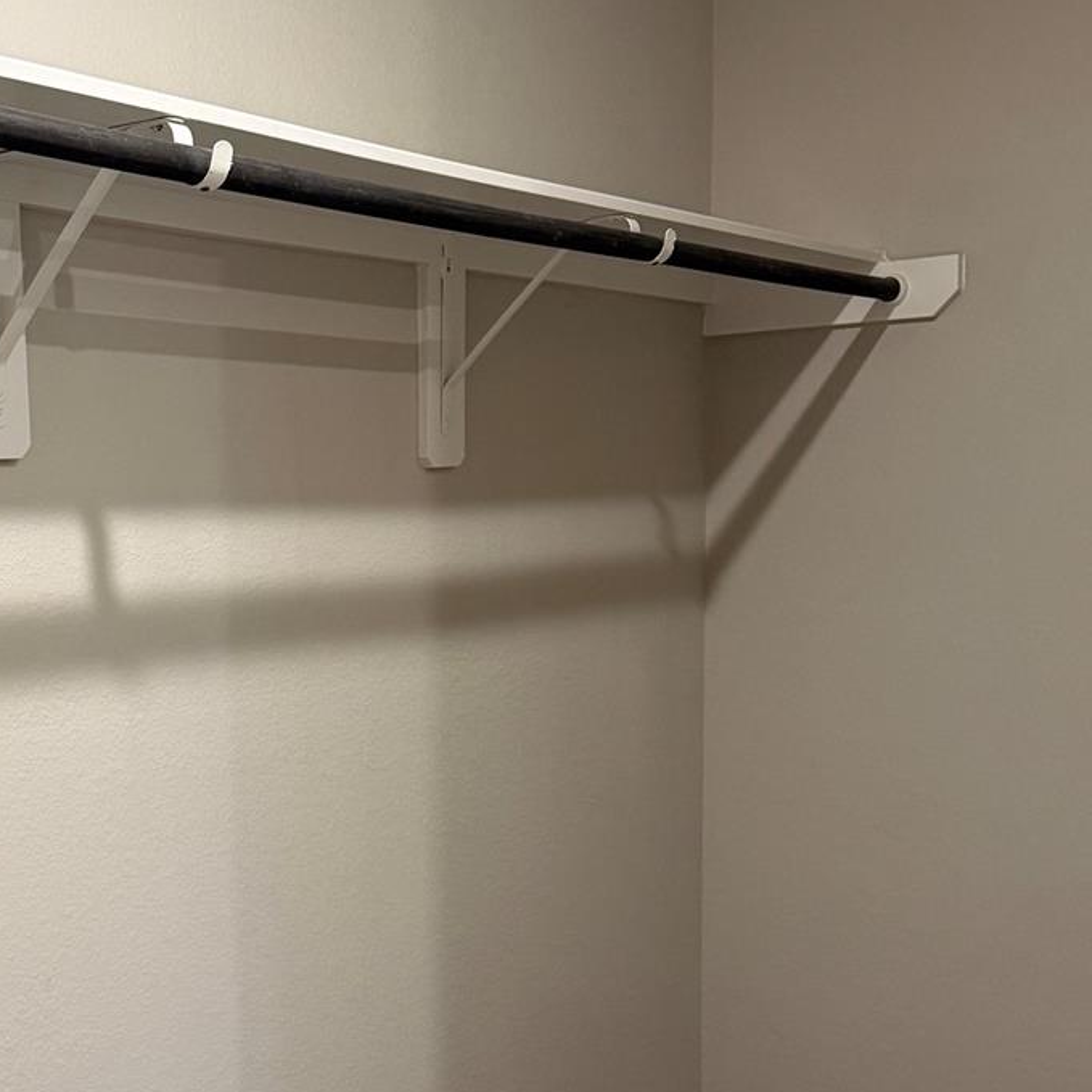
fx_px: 1713
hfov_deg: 34.1
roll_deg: +0.8
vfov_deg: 35.0
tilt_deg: -7.1
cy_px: 743
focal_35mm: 48
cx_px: 191
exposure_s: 1/60
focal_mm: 6.76
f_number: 1.78
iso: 320
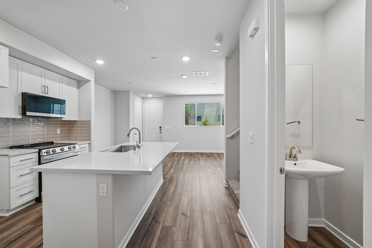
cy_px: 124
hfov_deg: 108.3
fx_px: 134
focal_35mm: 13
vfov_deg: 85.4
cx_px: 186
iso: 400
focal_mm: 13
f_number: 9
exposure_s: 1/15
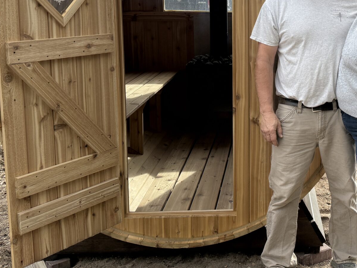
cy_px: 73
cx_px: 318
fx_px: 526
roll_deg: -1.4
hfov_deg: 35.4
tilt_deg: -7.9
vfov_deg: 28.2
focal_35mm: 51
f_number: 1.78
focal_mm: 6.76
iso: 100
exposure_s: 1/3279
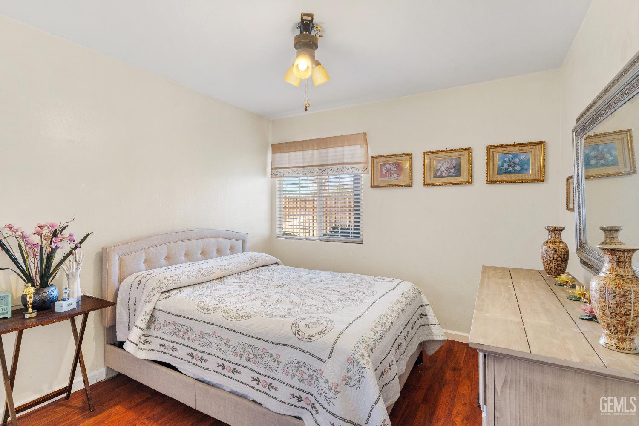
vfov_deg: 70.4
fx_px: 302
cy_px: 213
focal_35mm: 17
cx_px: 320
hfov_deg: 93.3
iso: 400
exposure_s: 1/1.67
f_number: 5.6
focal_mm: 17
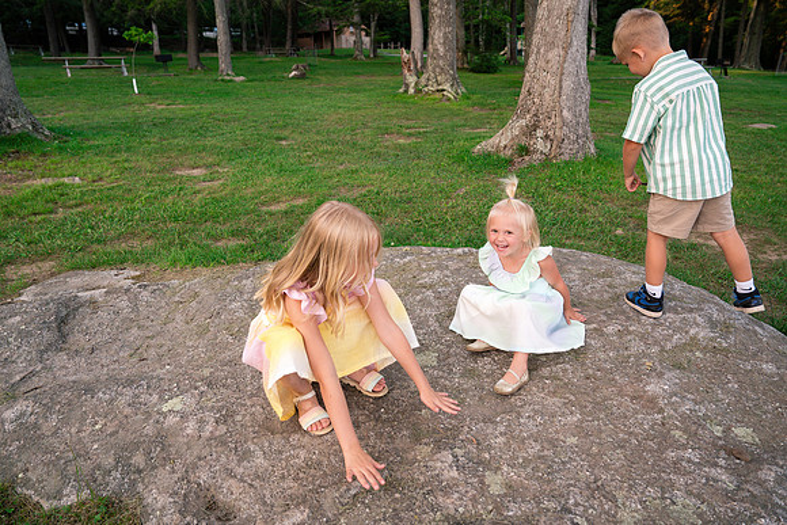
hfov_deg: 73.7
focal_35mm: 24
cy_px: 262
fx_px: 525
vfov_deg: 53.2
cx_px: 394
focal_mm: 24
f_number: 3.5
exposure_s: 1/250
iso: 500
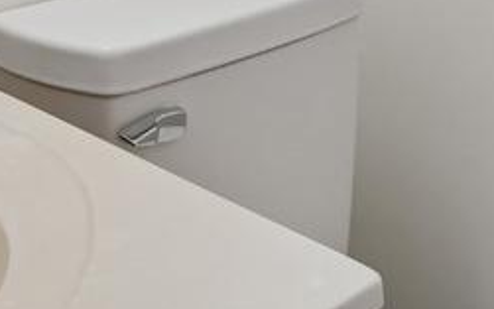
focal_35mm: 82
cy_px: -329
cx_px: 146
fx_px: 1104
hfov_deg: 25.0
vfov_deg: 13.4
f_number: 6.3
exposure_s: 1/13
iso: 100
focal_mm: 14
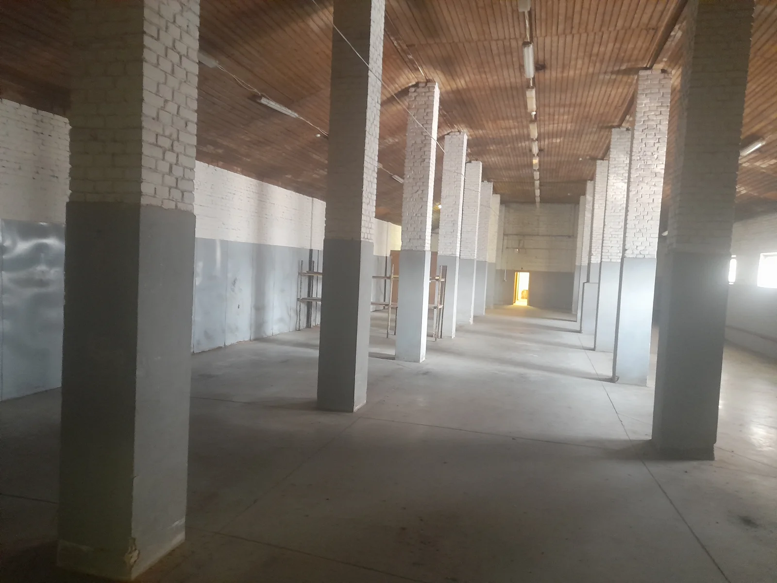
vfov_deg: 54.9
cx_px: 388
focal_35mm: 25
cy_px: 292
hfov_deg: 69.4
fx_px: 561
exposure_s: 1/10
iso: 500
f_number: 2
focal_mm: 4.6
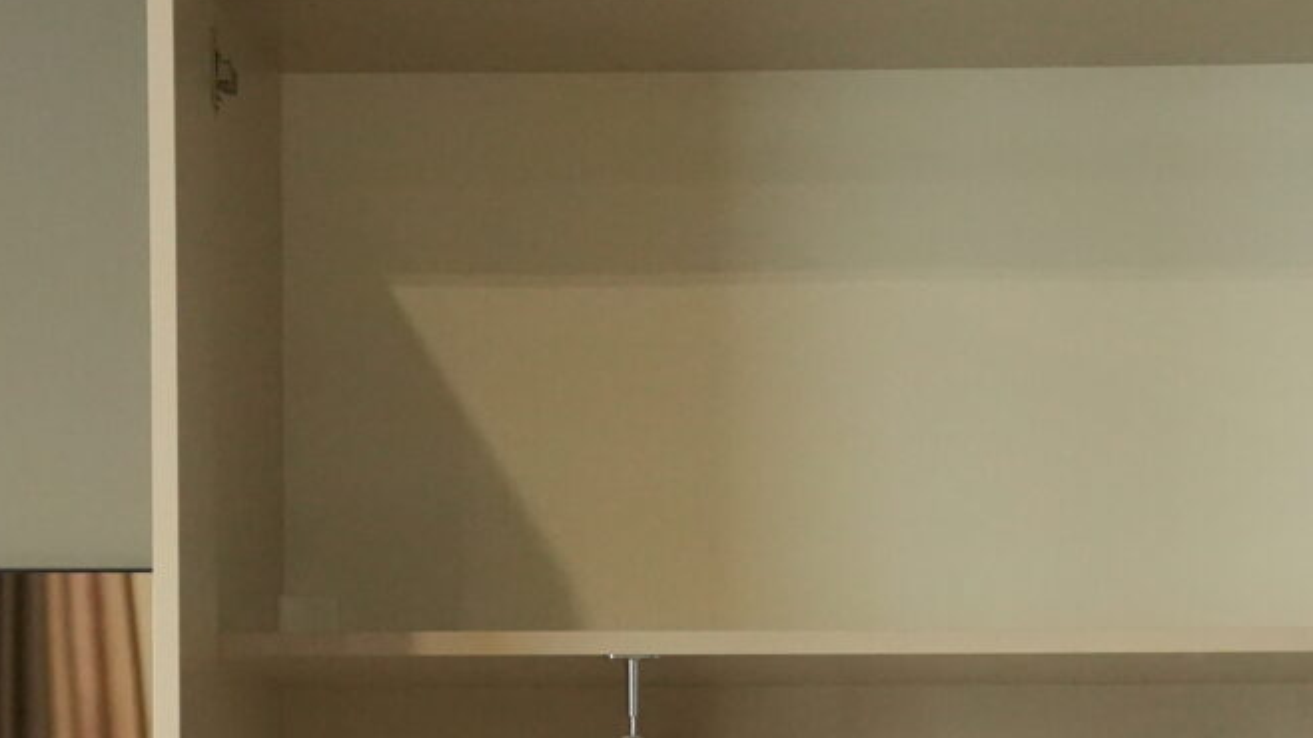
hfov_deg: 10.4
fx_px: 7241
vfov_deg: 5.8
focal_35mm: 208
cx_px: 868
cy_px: 1212
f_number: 2.8
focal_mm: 51
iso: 5000
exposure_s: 1/320
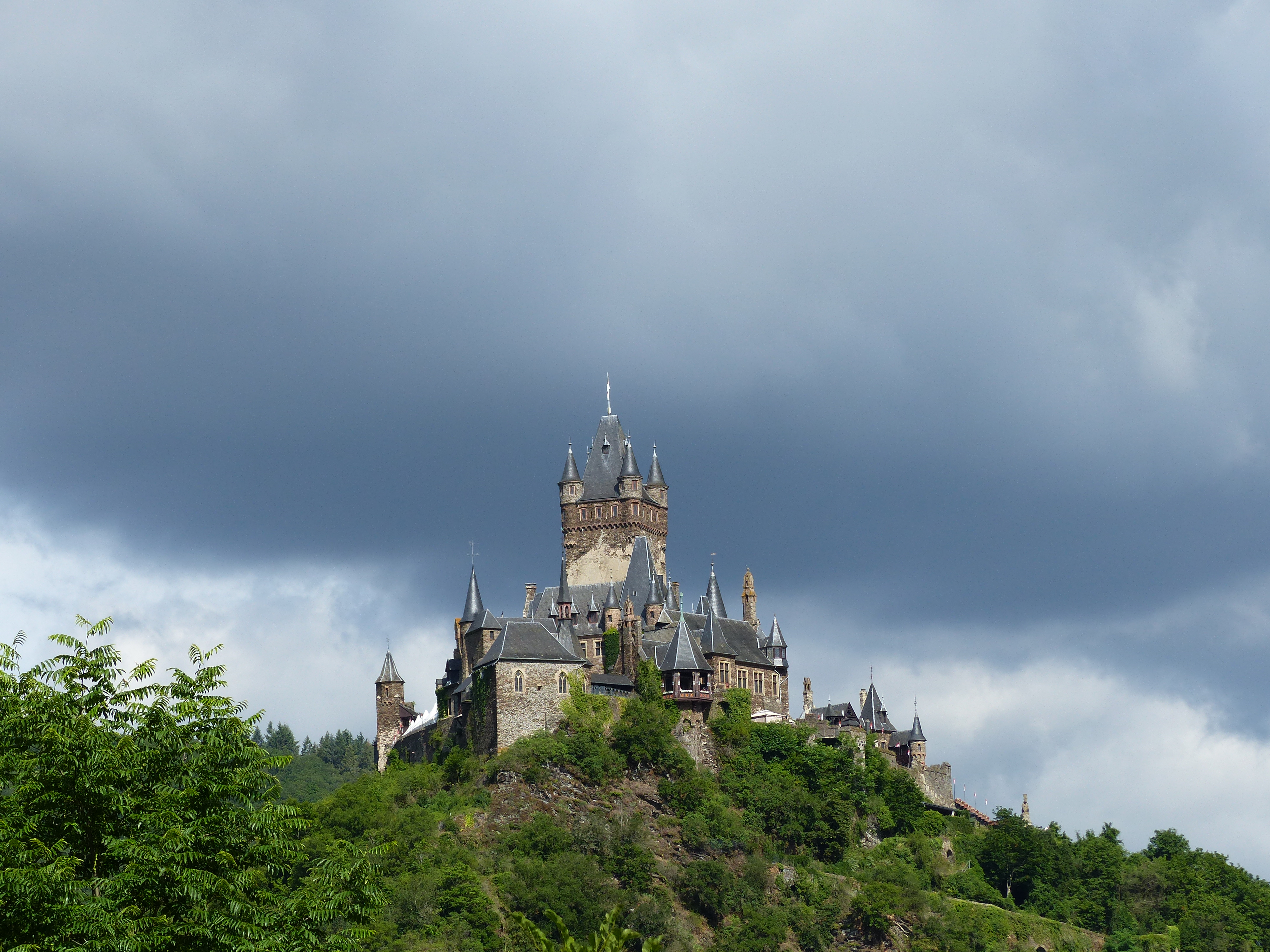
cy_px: 476
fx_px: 5503
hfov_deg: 13.2
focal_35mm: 150
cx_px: 635
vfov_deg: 9.9
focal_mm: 27
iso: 100
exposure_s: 1/1300
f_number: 4
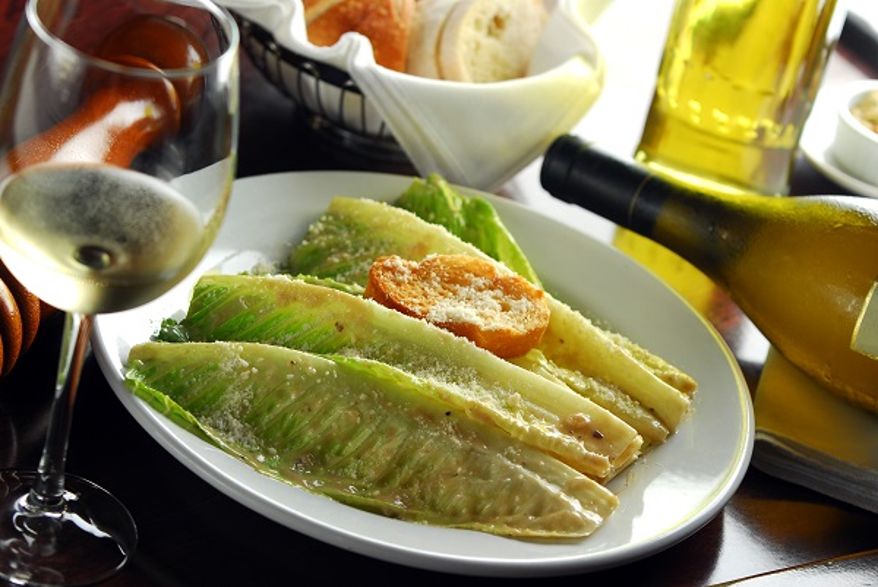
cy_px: 294
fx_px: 3002
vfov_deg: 11.2
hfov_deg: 16.6
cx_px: 439
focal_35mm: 123
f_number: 4
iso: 100
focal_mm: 82
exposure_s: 1/125
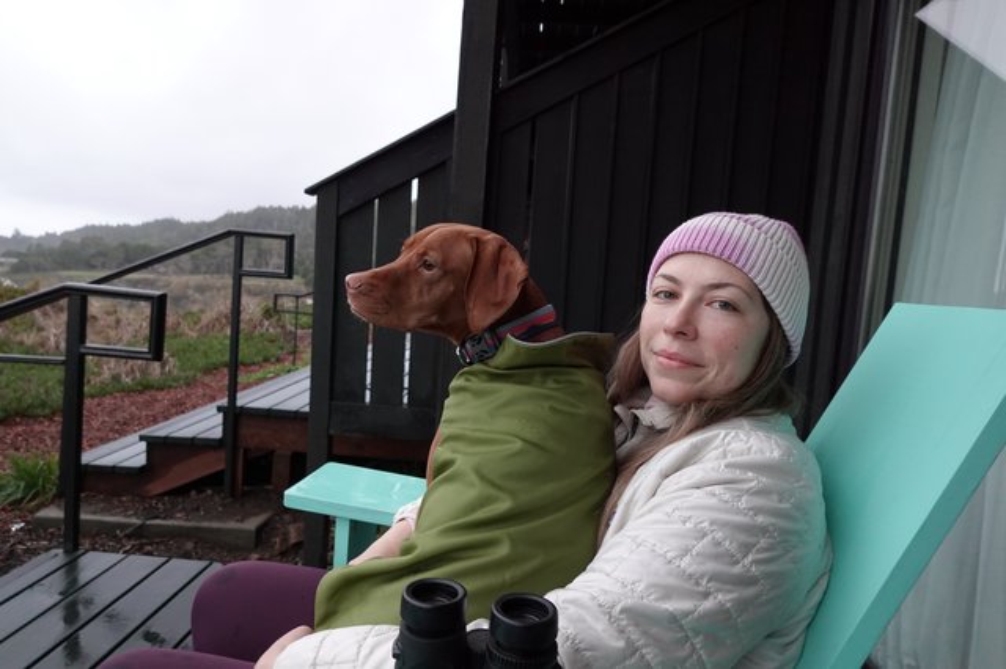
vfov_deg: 53.1
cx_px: 503
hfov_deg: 73.8
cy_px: 334
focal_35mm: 24
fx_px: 670
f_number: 2.8
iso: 800
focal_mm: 9
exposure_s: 1/25
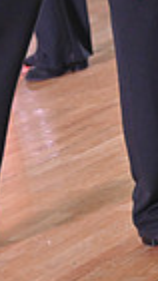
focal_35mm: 209
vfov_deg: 9.9
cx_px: 215
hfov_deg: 5.8
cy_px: -193
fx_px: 1553
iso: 3200
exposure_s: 1/320
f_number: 5
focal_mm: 48
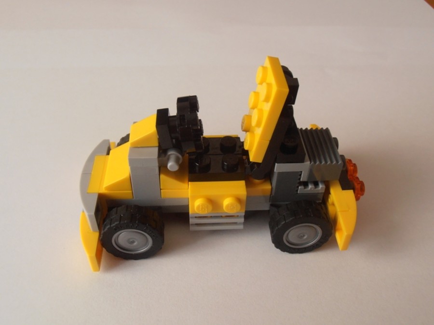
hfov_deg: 50.1
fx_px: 464
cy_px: 162
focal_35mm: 37
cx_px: 217
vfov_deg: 38.7
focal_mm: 6.61
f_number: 3.9
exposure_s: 1/20
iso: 125
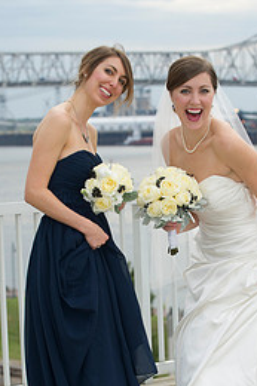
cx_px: 131
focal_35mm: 156
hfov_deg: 8.8
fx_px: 1673
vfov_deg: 13.1
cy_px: 287
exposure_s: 1/200
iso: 200
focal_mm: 90
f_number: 4.5
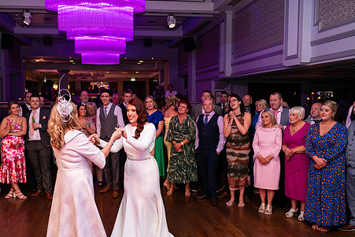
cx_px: 142
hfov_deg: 52.8
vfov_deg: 36.9
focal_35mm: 36
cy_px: 127
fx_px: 355
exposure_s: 1/160
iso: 500
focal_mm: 28
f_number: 3.5
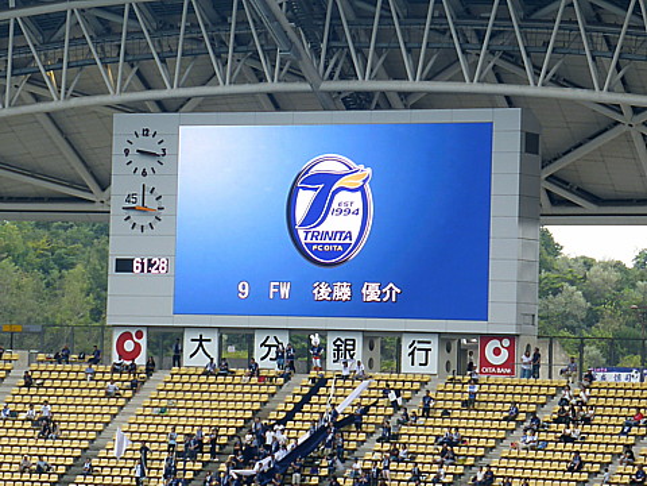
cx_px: 324
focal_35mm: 115
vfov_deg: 12.9
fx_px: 2149
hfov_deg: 17.1
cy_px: 243
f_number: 5.3
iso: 100
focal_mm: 20.6
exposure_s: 1/80
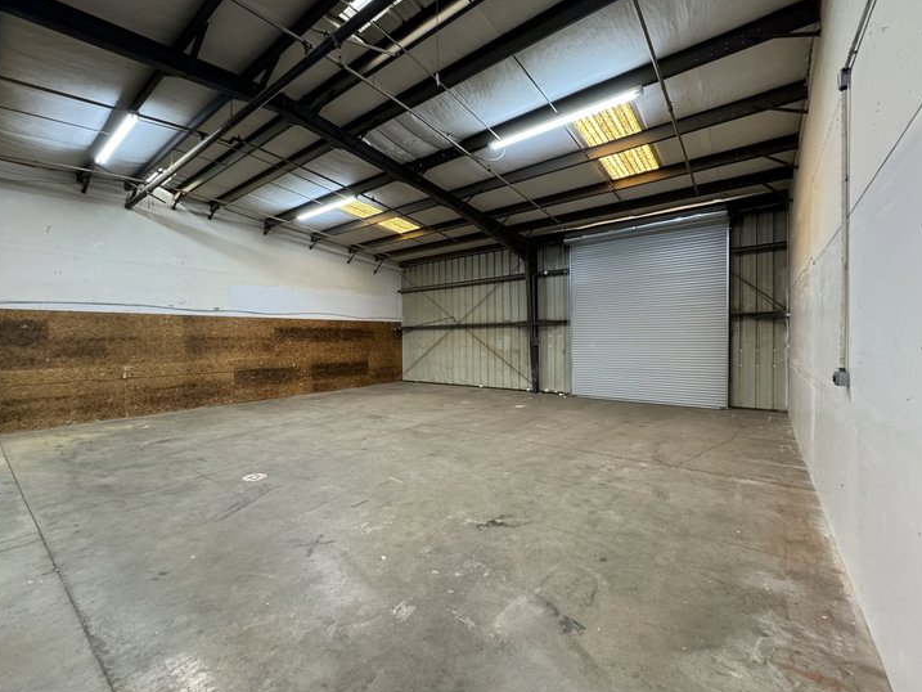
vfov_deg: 81.8
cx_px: 444
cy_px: 347
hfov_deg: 98.1
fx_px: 400
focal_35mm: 15
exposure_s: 1/60
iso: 400
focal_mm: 2.22
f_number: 2.2
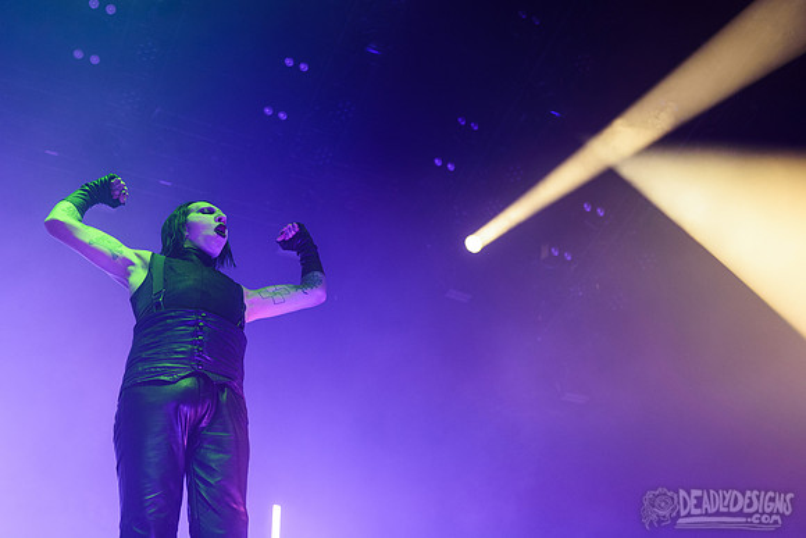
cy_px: 269
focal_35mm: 46
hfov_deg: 42.9
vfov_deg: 29.5
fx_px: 1023
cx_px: 346
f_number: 4
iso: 1250
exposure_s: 1/800
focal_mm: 40
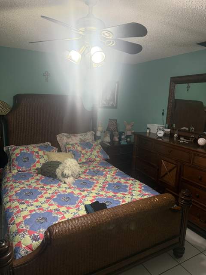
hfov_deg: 56.8
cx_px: 103
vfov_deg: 71.6
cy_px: 138
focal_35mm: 24
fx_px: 190
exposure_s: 1/60
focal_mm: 6.76
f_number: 1.78
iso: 320
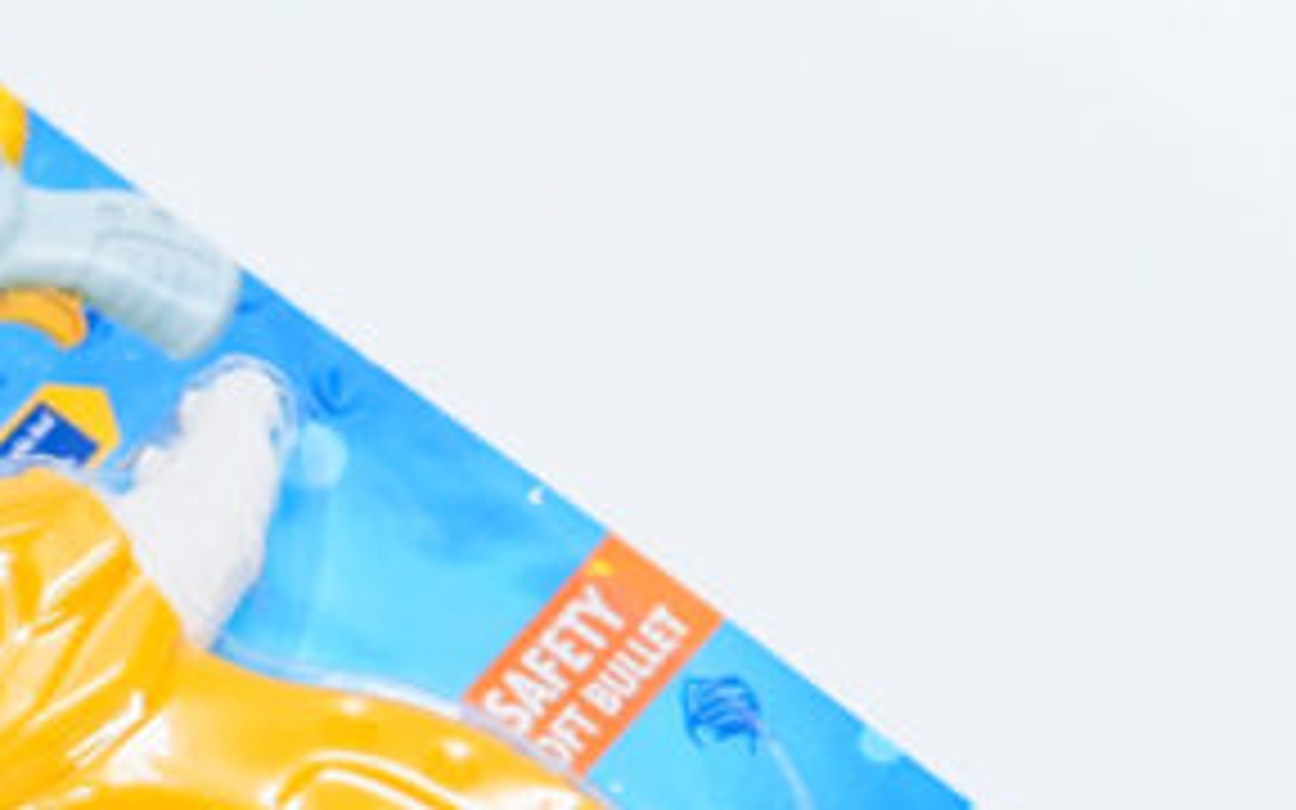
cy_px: 979
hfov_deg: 8.0
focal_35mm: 260
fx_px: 9183
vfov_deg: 5.0
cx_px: 45
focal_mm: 70
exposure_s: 1/640
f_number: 4.5
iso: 3200
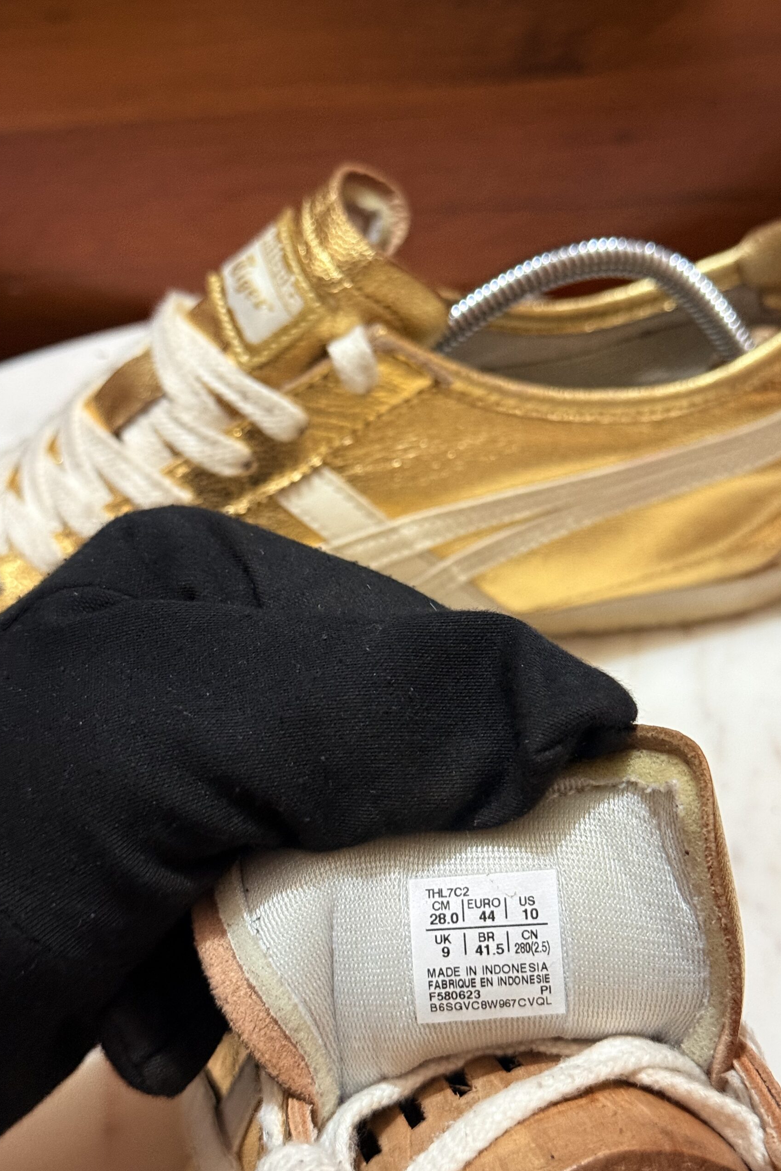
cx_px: 434
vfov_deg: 39.6
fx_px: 1627
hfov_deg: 27.0
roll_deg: +4.0
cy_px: 586
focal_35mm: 50
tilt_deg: -40.3
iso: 320
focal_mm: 6.76
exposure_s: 1/33
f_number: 1.78
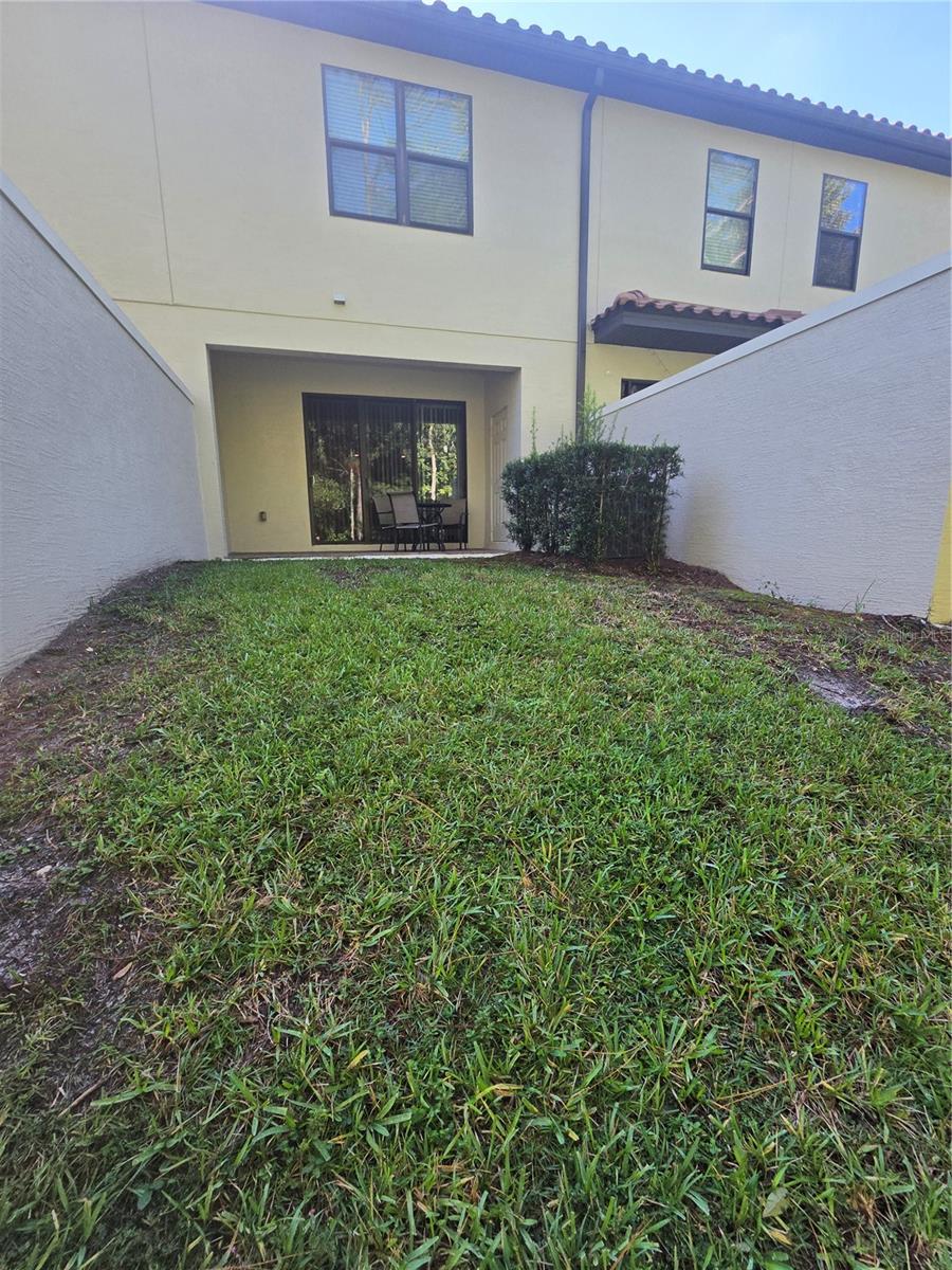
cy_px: 635
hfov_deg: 89.9
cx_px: 476
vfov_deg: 106.2
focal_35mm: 13
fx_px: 477
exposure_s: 1/536
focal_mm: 2.2
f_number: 2.2
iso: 100
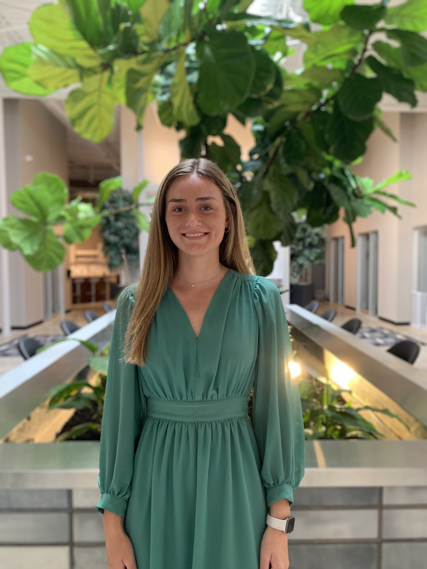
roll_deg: +0.2
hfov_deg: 53.1
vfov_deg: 67.3
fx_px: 428
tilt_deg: -4.4
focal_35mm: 26
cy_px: 284
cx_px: 214
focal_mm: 4.25
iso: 320
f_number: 1.8
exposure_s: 1/60
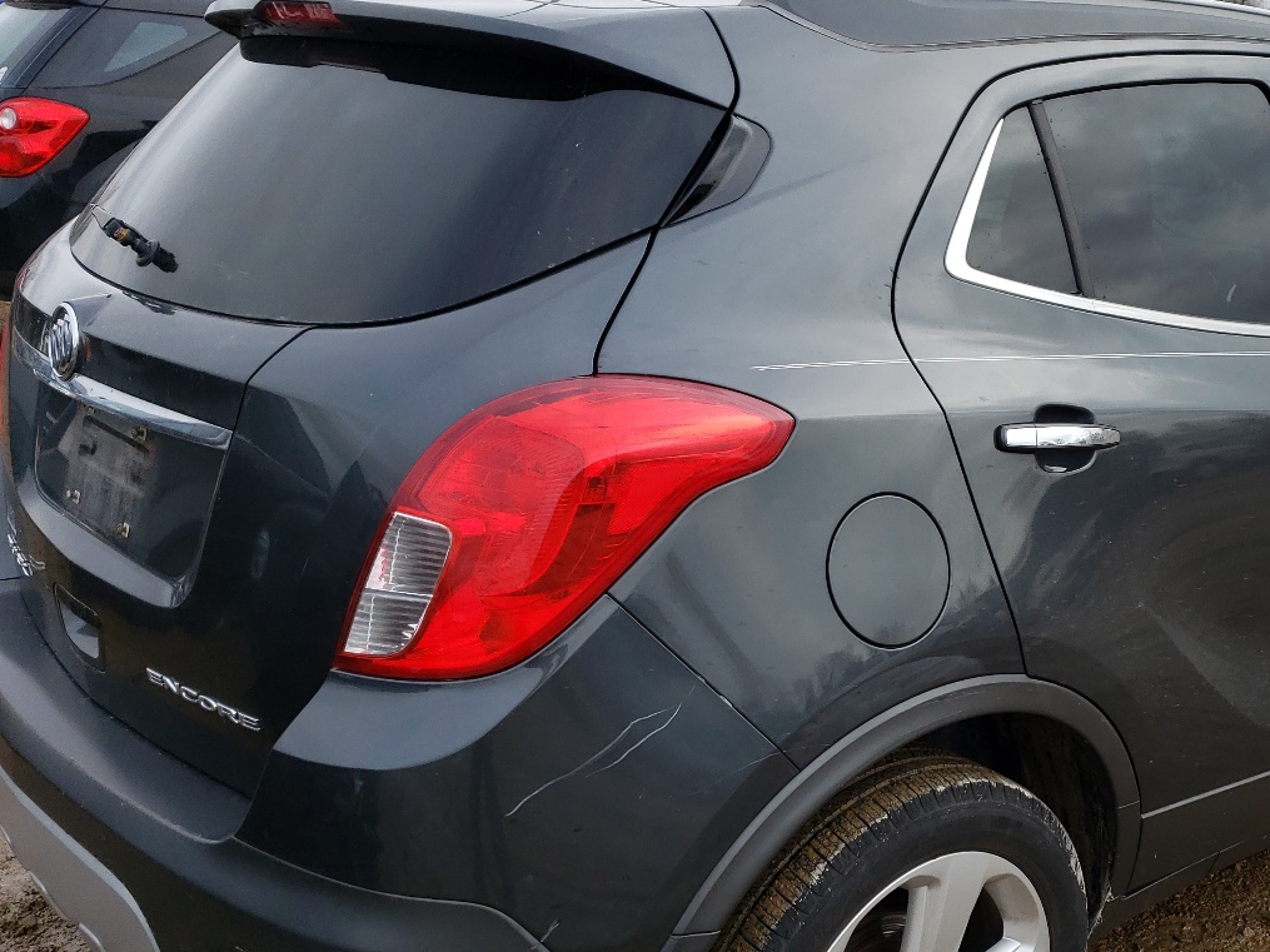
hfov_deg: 44.1
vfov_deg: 35.1
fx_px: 1504
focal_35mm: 41
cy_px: 539
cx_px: 967
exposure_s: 1/1429
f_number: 1.5
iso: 50
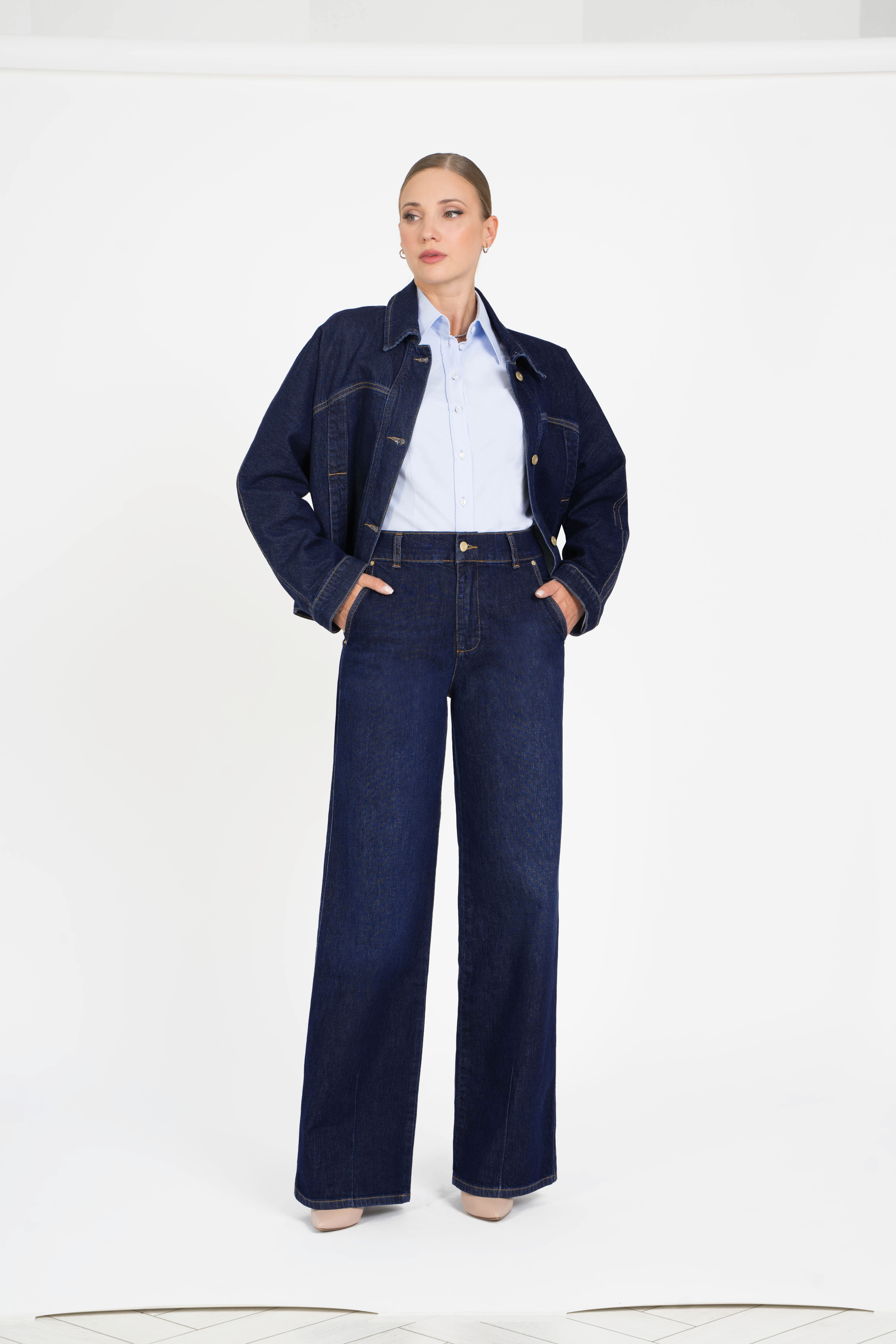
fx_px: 2165
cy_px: 672
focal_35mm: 58
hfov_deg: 23.4
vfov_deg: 34.5
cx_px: 448
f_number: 8
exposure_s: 1/160
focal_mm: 58
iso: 125
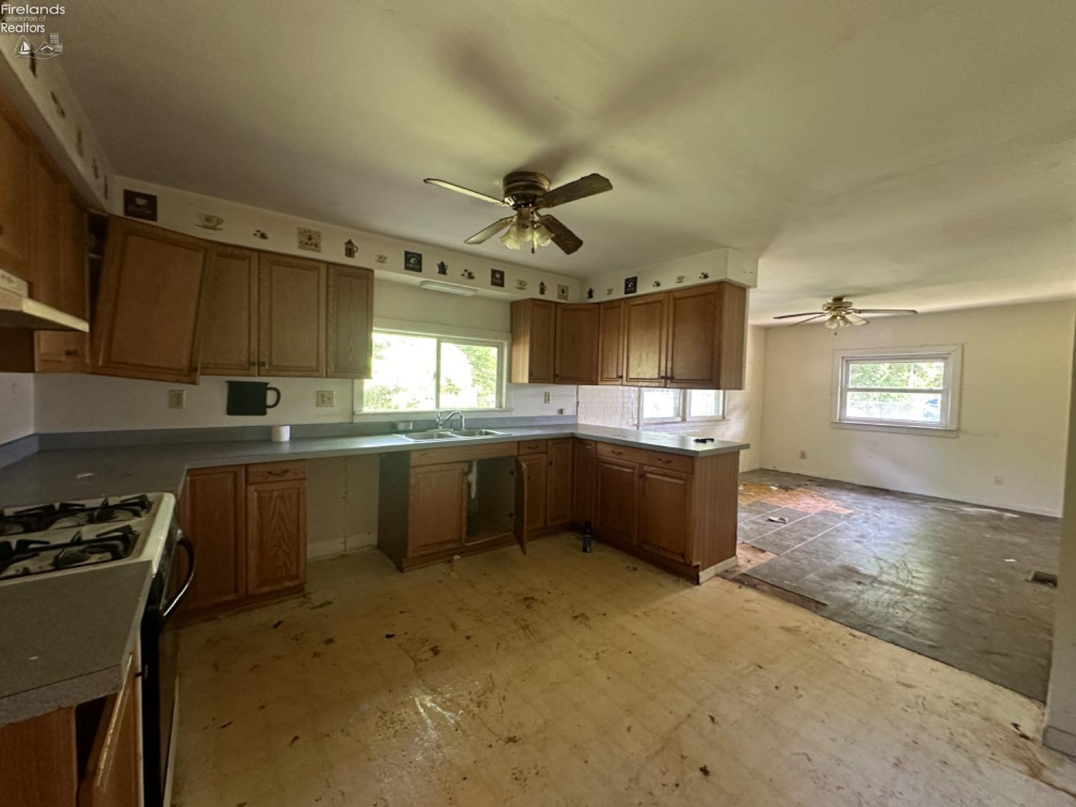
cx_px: 538
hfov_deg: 102.1
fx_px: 435
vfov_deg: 85.7
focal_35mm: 14
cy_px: 404
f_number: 2.2
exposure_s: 1/60
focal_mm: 2.22
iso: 640
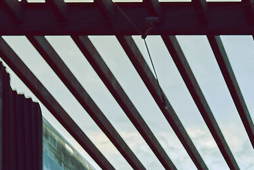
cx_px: 328
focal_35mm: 176
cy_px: 476
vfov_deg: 7.1
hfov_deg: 11.4
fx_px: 1242
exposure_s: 1/160
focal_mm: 18.3
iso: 500
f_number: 5.6
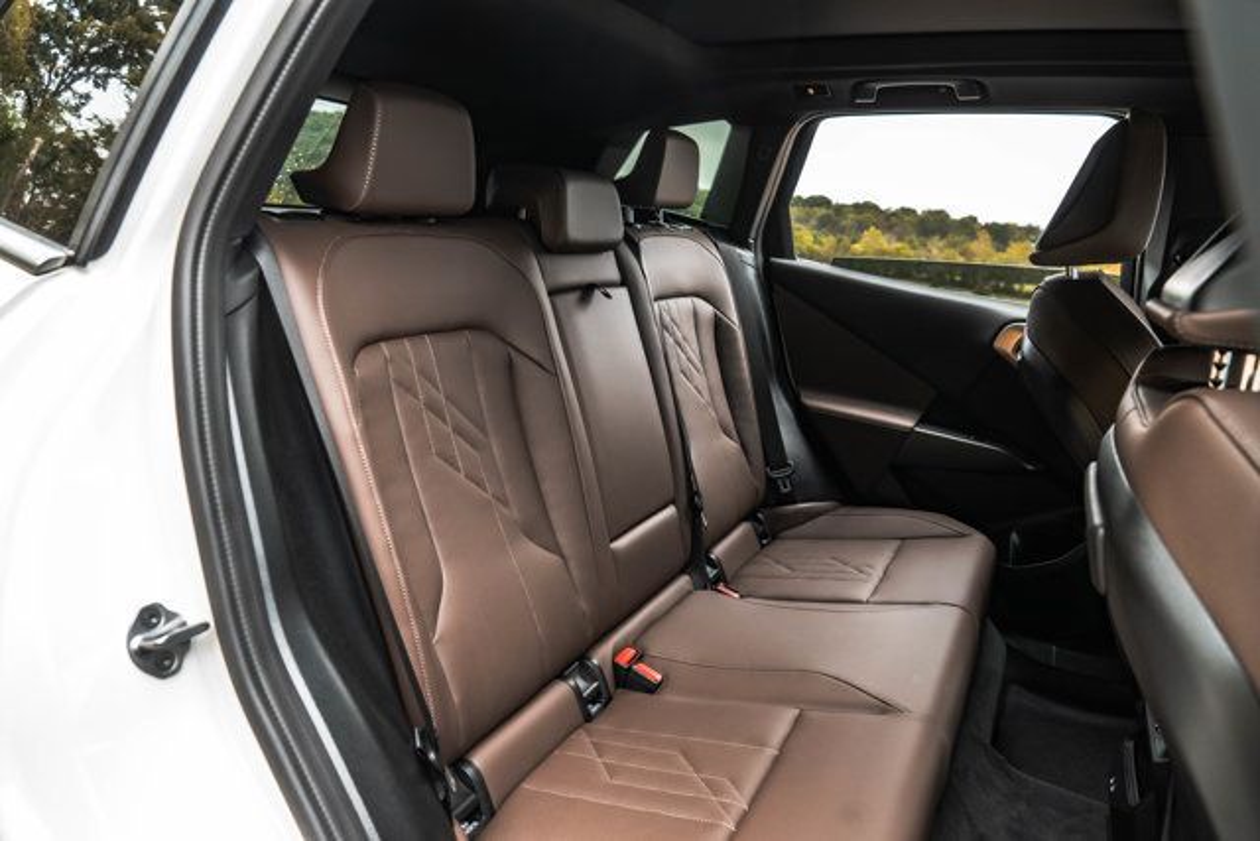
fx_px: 840
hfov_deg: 73.7
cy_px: 420
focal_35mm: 24
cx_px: 630
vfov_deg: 53.2
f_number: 5
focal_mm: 24
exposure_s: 1/200
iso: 640
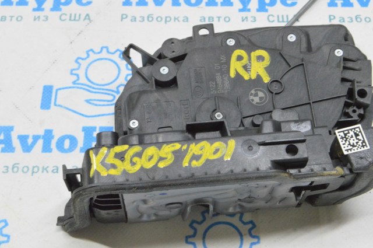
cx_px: 186
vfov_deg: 18.9
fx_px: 745
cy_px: 124
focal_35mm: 72
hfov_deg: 28.1
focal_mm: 48
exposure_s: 1/15
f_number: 20
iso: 6400
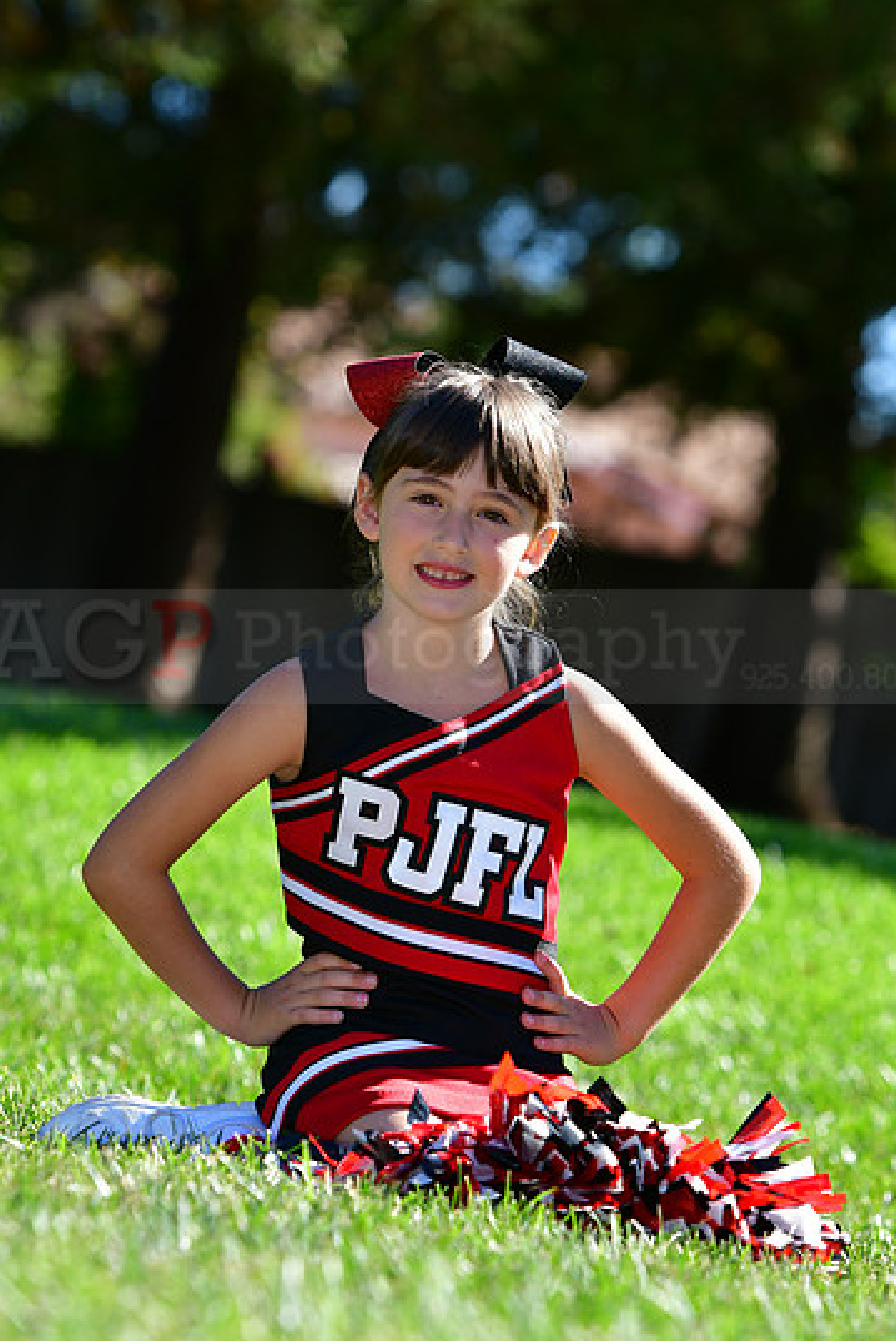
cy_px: 624
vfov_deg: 9.4
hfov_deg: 6.3
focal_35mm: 219
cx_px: 416
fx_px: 8142
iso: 400
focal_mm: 135
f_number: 4.5
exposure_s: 1/1250
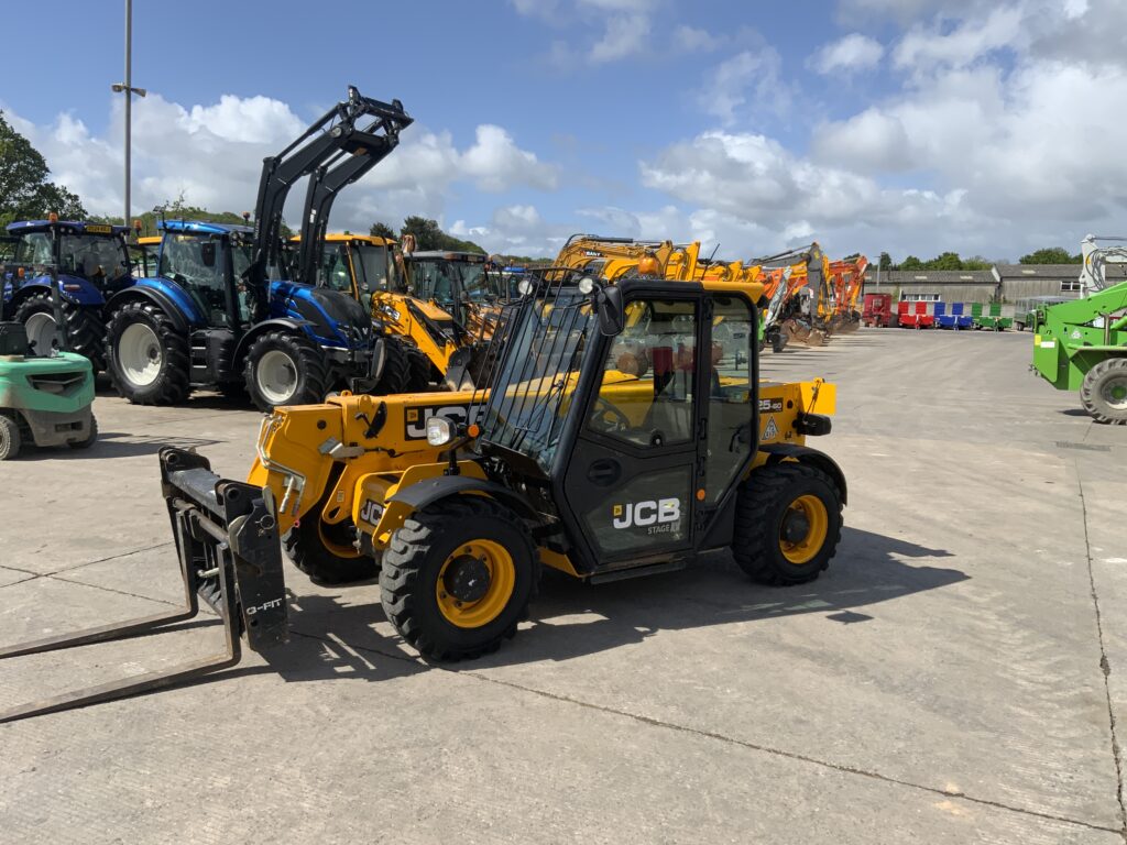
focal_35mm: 29
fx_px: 944
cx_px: 564
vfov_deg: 48.2
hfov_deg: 61.7
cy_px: 422
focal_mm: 3
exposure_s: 1/2227
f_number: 1.8
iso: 16
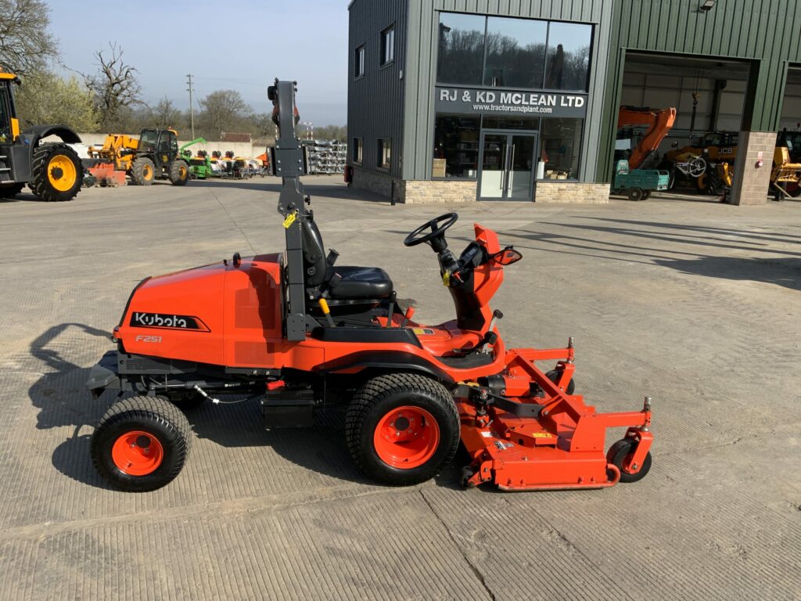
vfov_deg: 48.2
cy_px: 300
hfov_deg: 61.7
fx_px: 671
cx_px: 400
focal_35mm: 29
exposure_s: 1/1984
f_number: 1.8
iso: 16
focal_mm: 3
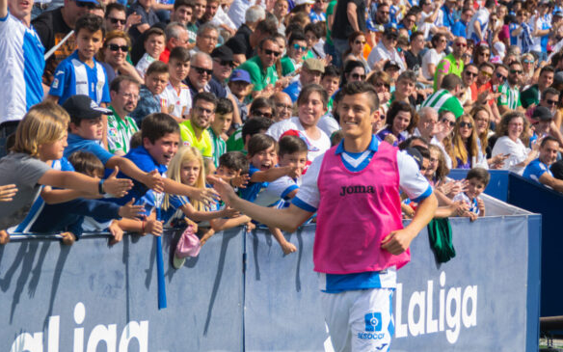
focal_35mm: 151
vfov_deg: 8.7
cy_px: 246
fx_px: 2312
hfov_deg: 13.9
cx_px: 277
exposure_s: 1/500
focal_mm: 75
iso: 100
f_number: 5.6
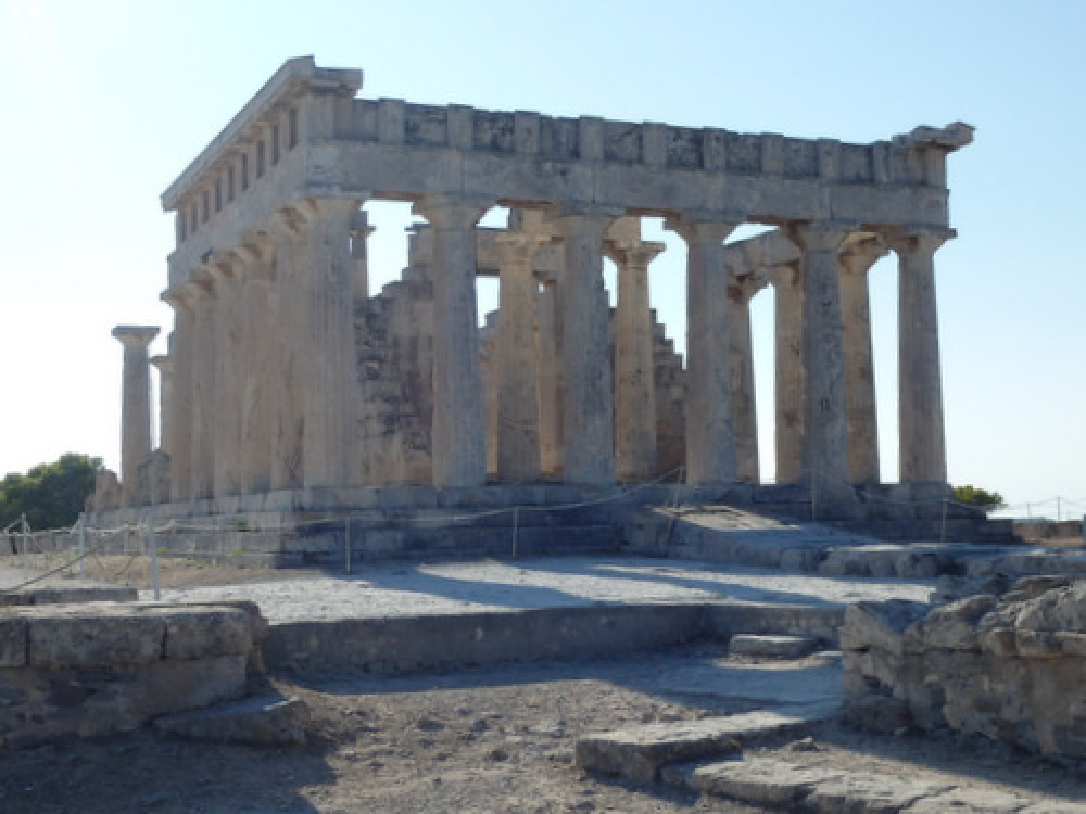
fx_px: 1255
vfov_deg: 36.0
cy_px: 407
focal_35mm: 40
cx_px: 543
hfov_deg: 46.8
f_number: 13
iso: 125
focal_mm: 7.3
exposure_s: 1/100
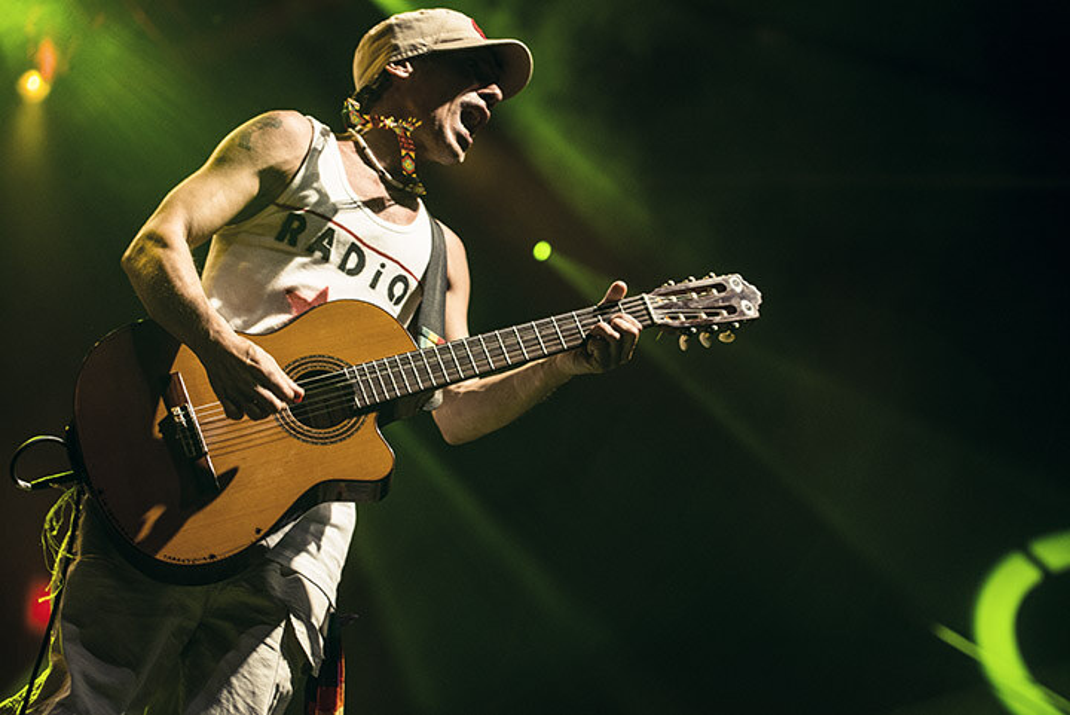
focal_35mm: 70
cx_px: 535
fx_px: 2082
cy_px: 358
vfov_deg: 19.5
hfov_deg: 28.8
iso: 640
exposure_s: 1/200
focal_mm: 70
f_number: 2.8
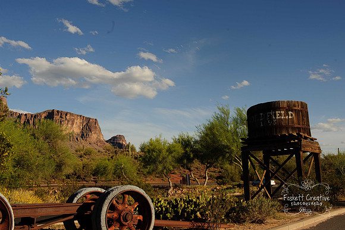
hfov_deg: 50.7
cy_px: 115
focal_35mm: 38
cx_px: 172
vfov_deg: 35.0
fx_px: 364
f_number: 11
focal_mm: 38
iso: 200
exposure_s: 1/500
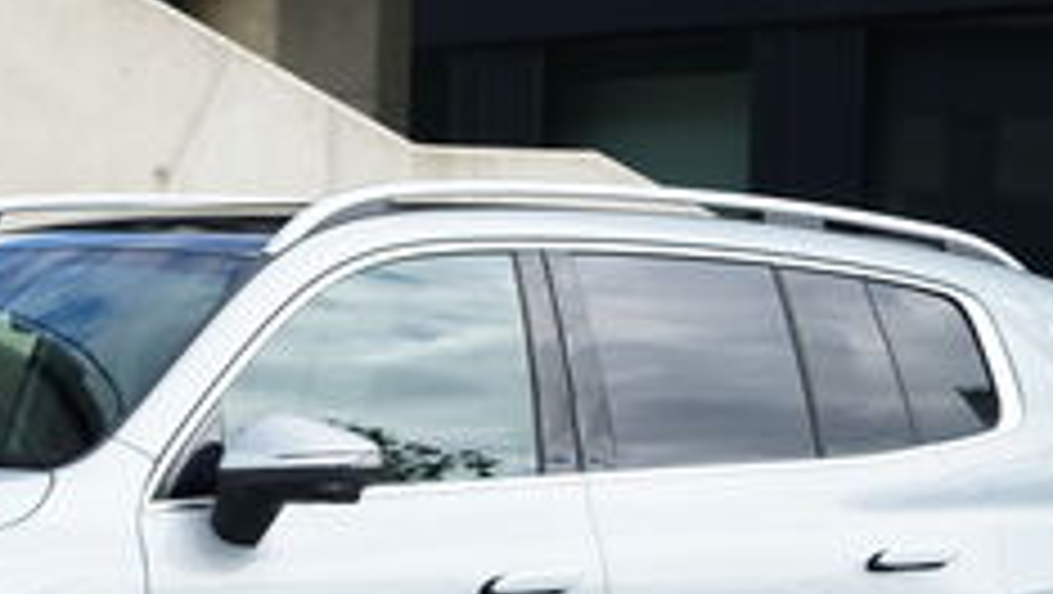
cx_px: 18
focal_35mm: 151
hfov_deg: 14.0
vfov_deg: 8.0
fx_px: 4219
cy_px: 520
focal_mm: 55
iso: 100
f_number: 4
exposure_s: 1/320
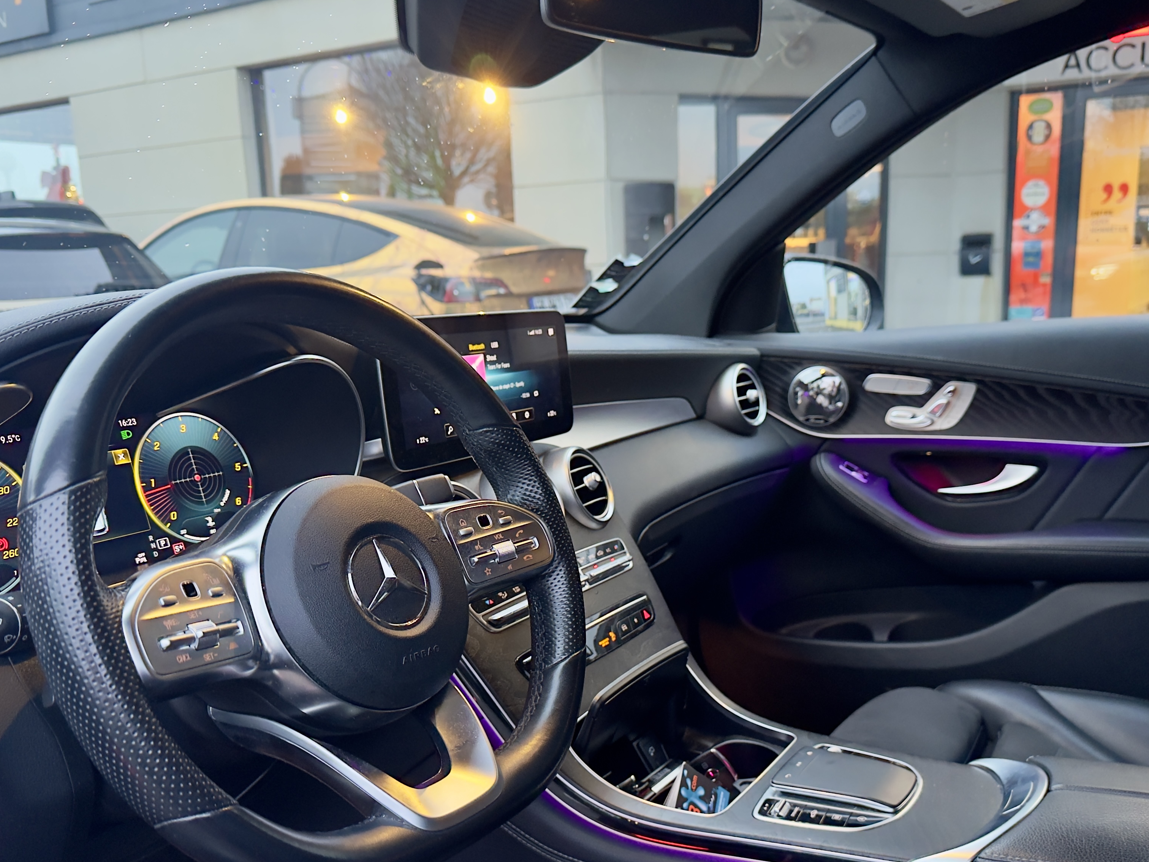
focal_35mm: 32
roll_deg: +2.0
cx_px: 606
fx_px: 1062
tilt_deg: -12.4
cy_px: 510
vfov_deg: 44.0
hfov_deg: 56.8
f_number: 1.78
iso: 800
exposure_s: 1/50
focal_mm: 6.76
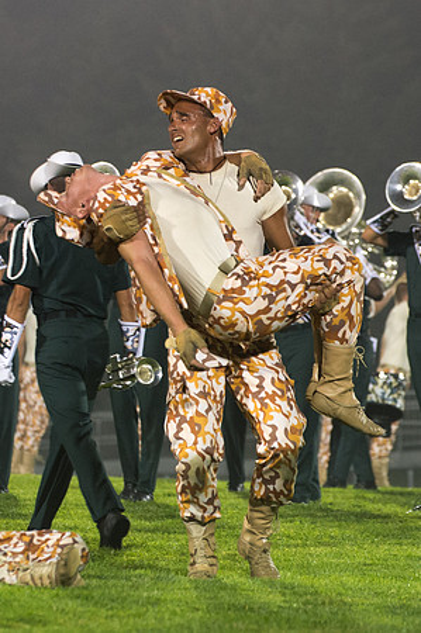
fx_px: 5147
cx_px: 222
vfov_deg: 7.0
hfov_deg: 4.7
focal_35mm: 293
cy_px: 291
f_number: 4.8
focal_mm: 145
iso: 3600
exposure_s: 1/160
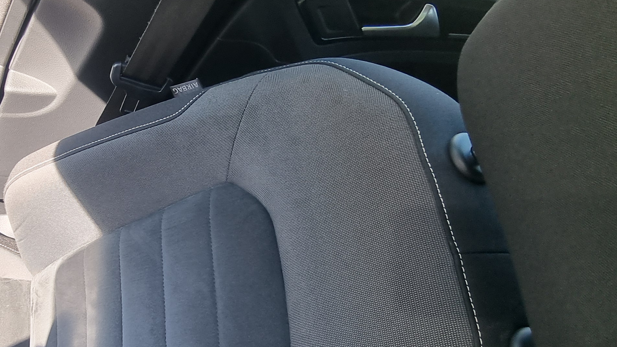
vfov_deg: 38.8
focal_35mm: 30
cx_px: 176
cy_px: 211
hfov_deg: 61.7
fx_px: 491
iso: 64
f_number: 2.2
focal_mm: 2.2
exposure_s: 1/60
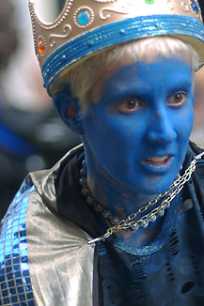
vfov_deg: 14.9
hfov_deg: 9.9
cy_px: 176
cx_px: 152
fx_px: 1174
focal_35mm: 138
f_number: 1.4
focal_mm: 50
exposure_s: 1/750
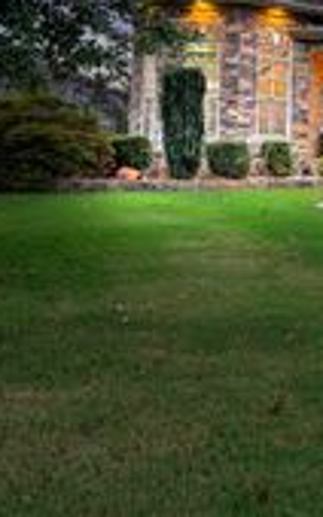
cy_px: 52
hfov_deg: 18.6
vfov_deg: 36.2
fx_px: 741
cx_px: 597
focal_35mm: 52
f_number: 4
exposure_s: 1/30
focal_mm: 17.5
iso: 200
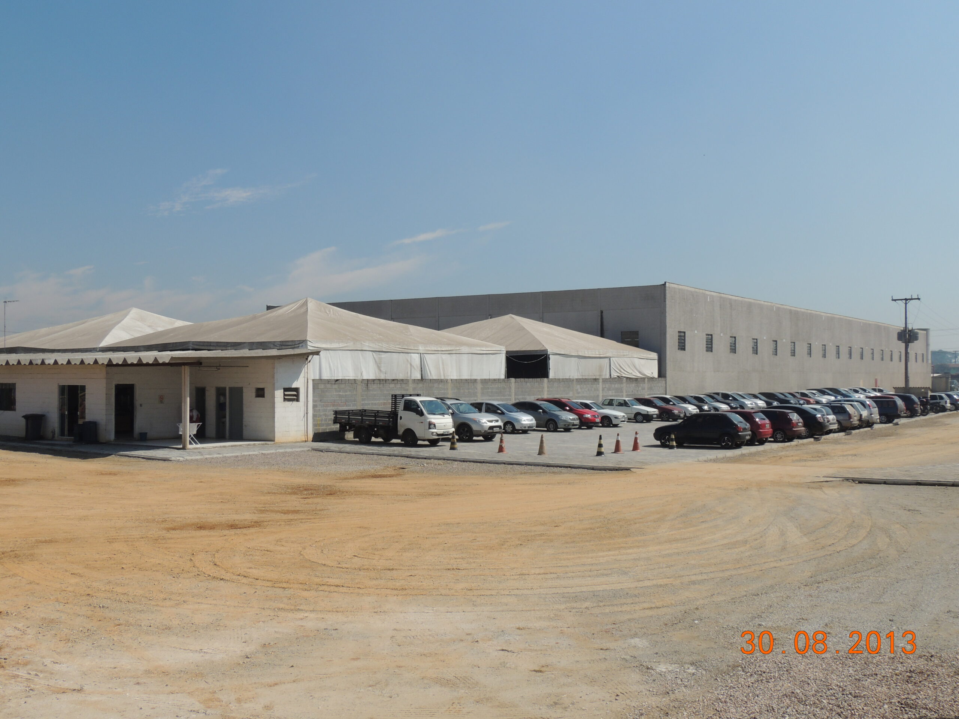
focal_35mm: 35
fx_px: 970
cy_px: 360
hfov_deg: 52.6
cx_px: 480
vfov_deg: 40.7
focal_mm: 6.2
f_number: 4.1
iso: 100
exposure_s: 1/1250
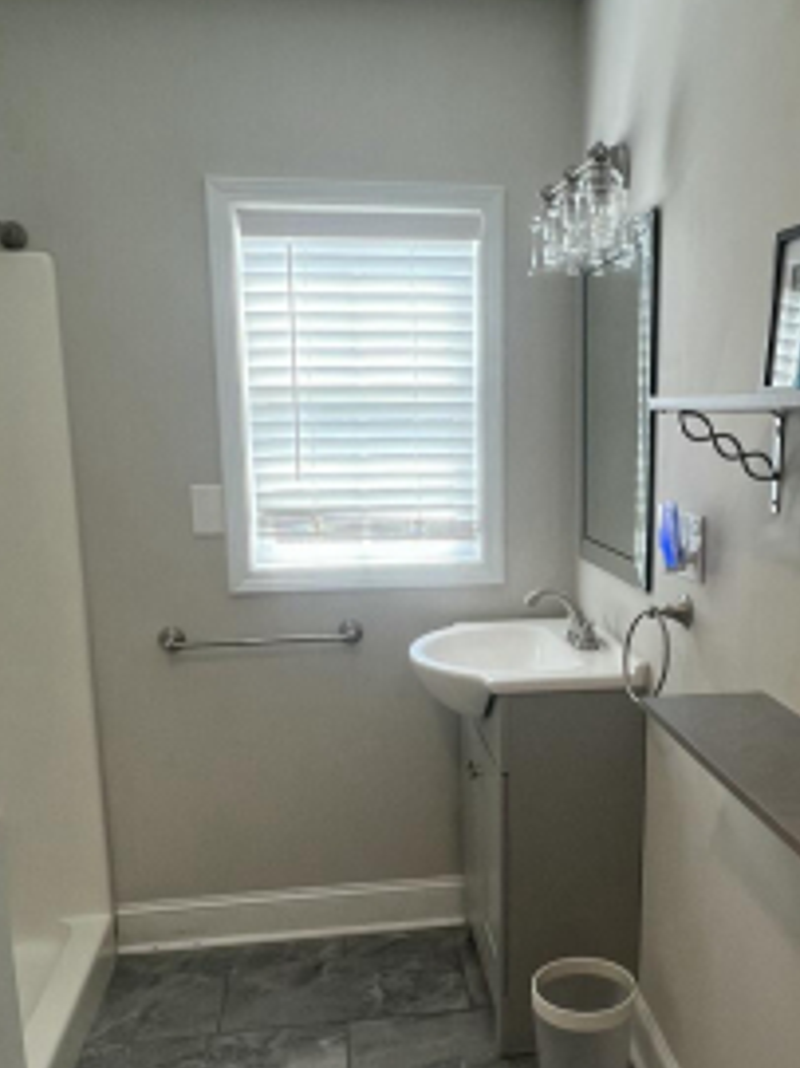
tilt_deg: -12.8
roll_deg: +0.0
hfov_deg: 43.6
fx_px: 987
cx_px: 528
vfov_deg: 56.4
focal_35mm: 32
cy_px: 644
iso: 100
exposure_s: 1/120
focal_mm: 1.57
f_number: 1.8
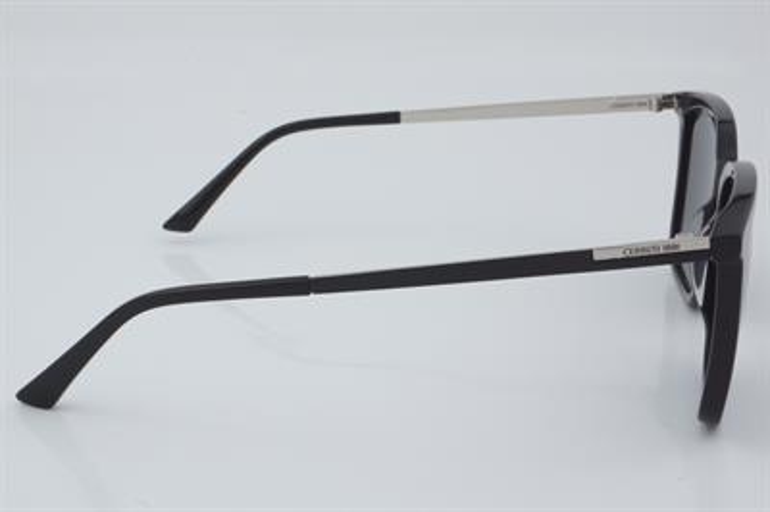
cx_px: 385
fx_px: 1603
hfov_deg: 27.0
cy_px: 256
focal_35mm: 75
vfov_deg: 18.2
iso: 100
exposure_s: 1/3
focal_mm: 50
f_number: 32
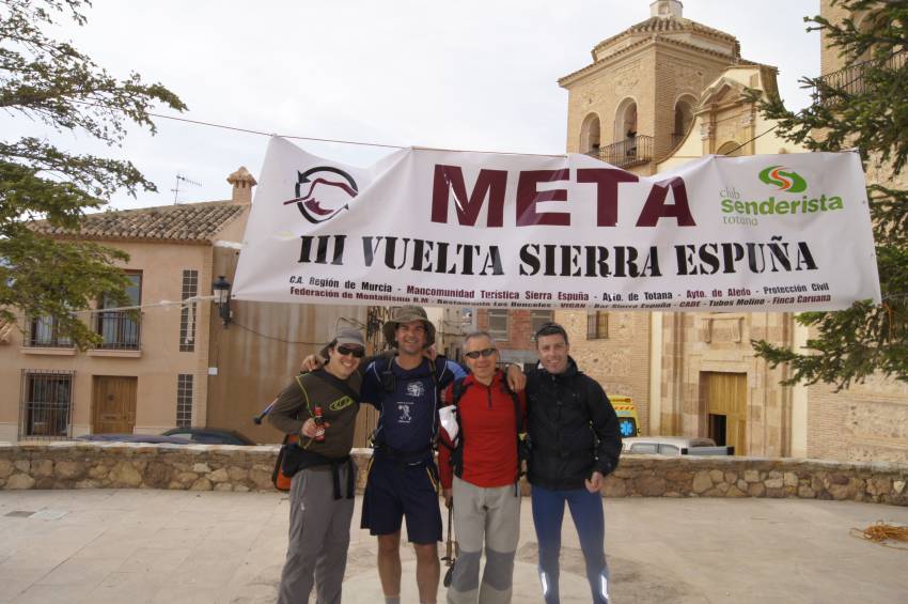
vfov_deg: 43.5
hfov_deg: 62.0
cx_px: 454
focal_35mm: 30
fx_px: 756
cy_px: 302
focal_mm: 20
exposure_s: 1/160
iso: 320
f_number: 11
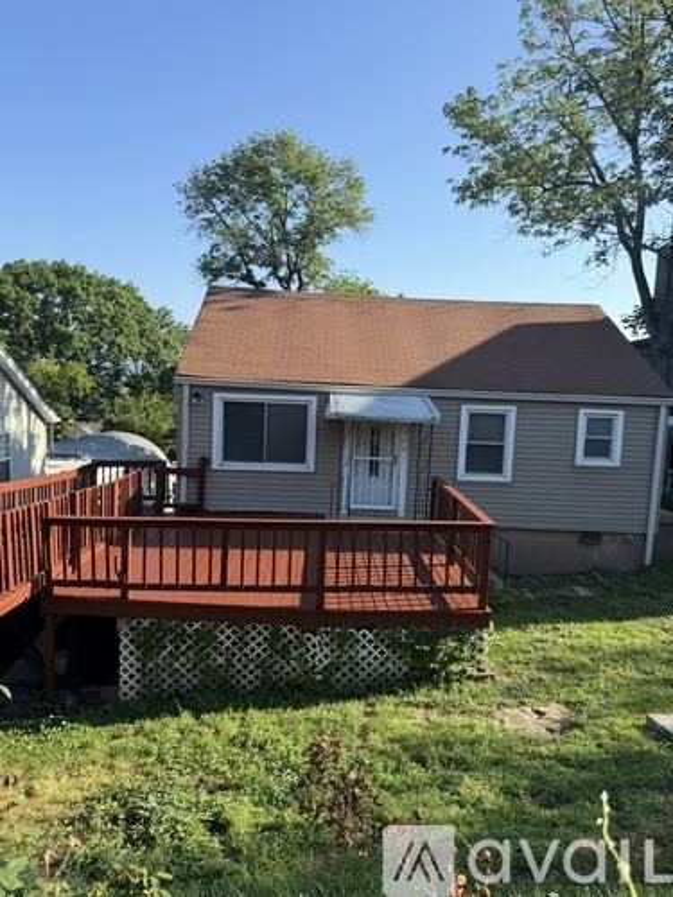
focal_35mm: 24
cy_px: 448
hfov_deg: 56.8
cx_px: 336
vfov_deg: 71.6
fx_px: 622
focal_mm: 6.76
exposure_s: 1/2169
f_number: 1.78
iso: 80
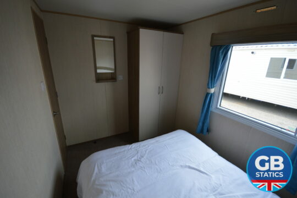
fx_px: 124
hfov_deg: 100.4
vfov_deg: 77.3
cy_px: 99
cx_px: 148
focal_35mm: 15
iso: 280
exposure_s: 1/125
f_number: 5.6
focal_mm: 10
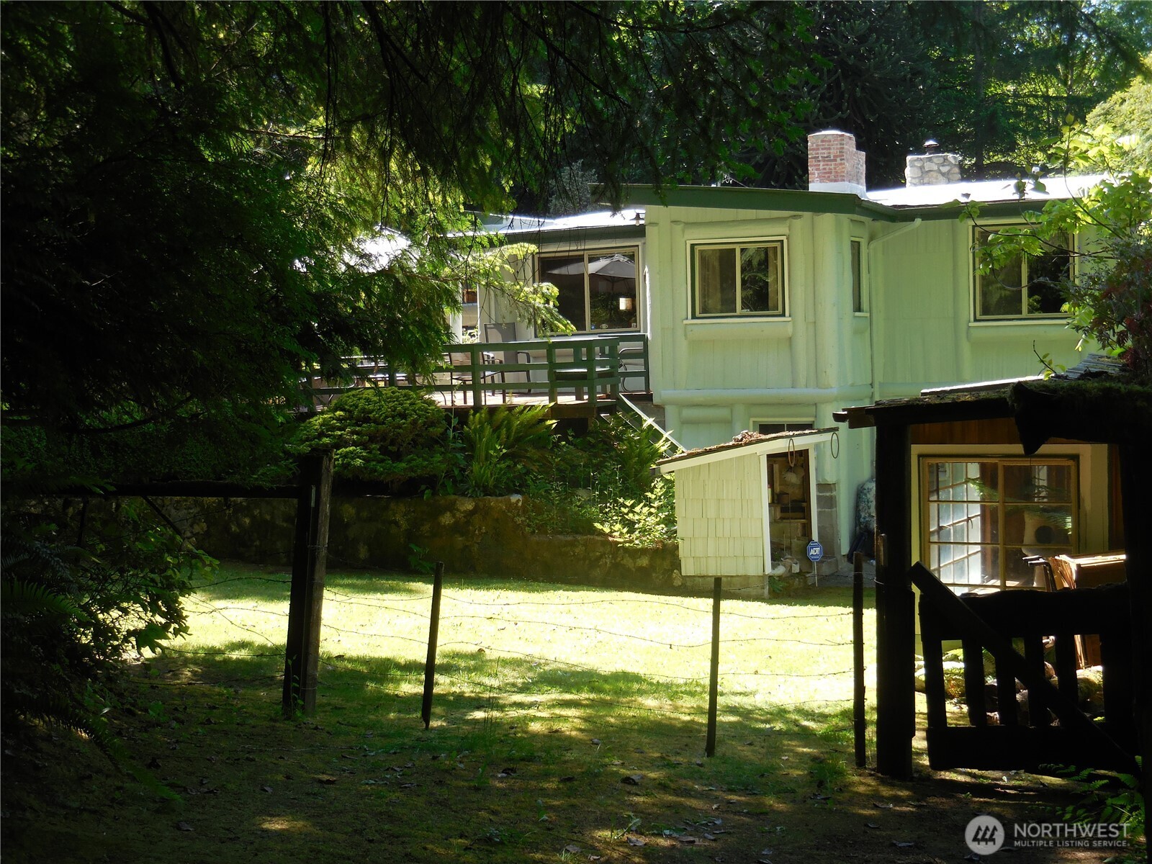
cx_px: 576
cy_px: 432
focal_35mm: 52
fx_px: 1731
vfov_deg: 28.0
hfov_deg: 36.8
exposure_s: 1/125
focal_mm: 9.4
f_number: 4.3
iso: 125
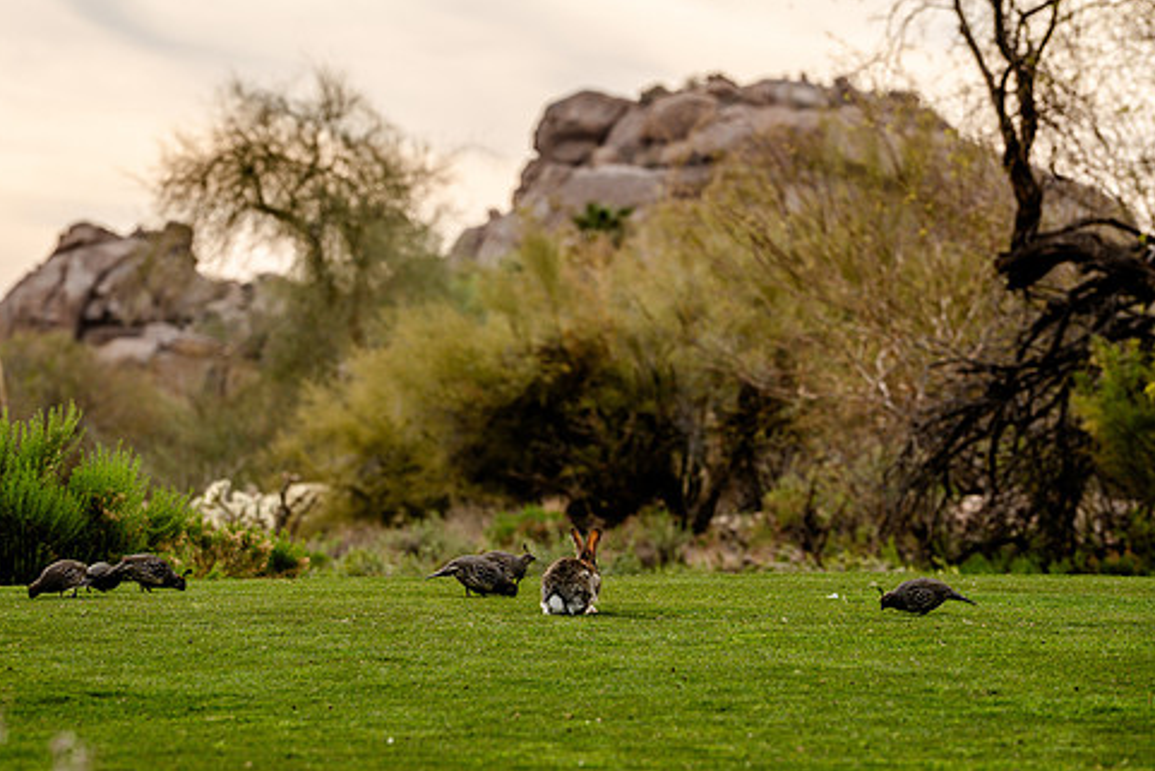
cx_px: 526
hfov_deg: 8.5
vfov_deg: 5.7
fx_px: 7734
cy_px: 361
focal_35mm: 241
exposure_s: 1/320
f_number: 9
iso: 500
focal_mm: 200
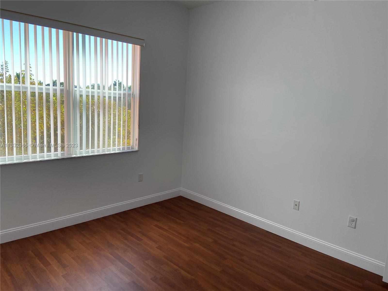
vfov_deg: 53.1
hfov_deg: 67.3
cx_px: 194
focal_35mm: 26
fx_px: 291
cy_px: 146
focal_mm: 4.25
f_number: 1.8
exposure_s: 1/350
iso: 32
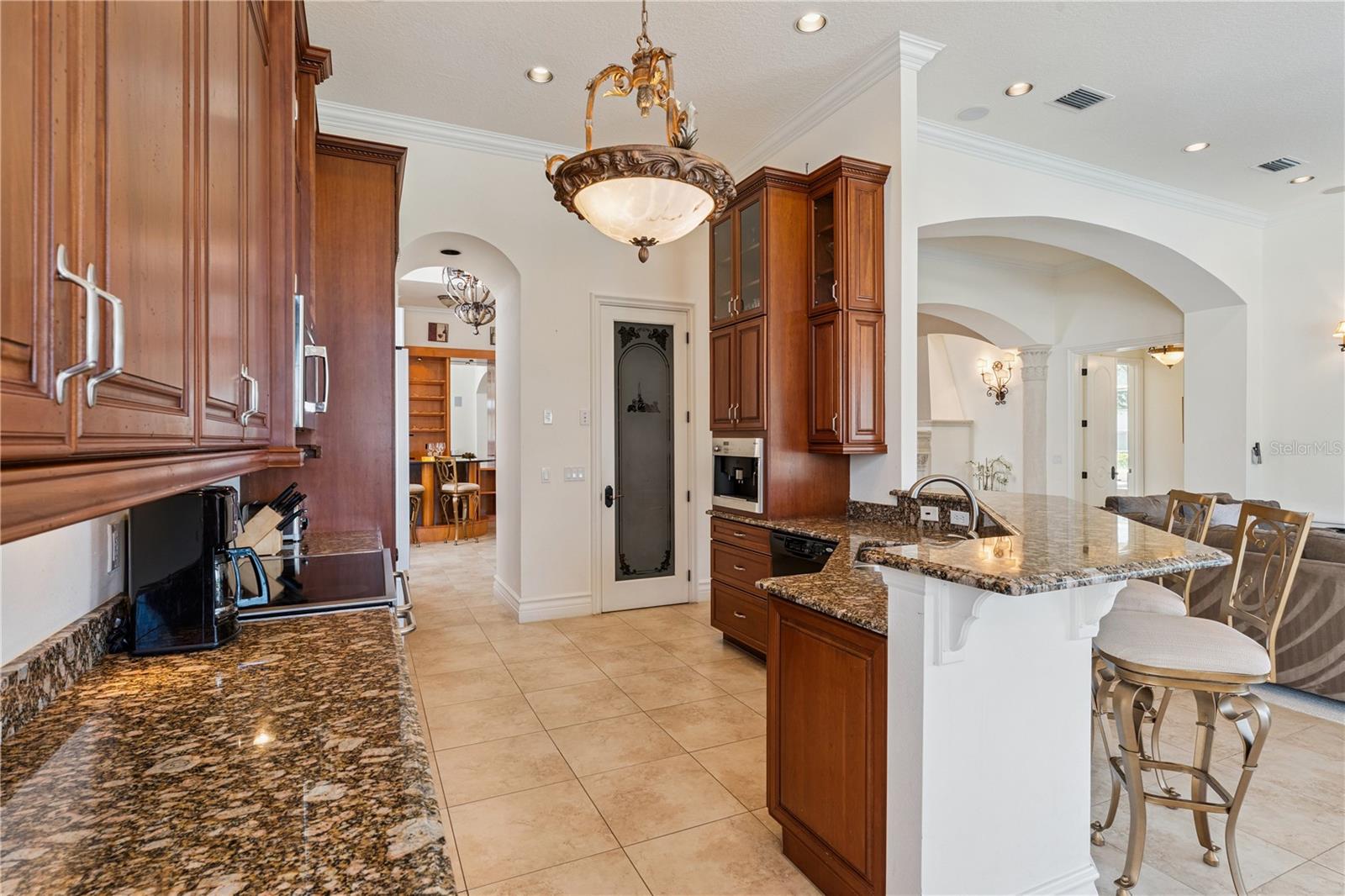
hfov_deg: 91.6
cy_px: 448
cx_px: 672
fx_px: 654
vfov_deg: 68.9
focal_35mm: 18
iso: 800
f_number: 11
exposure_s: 1/30
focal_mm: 17.5
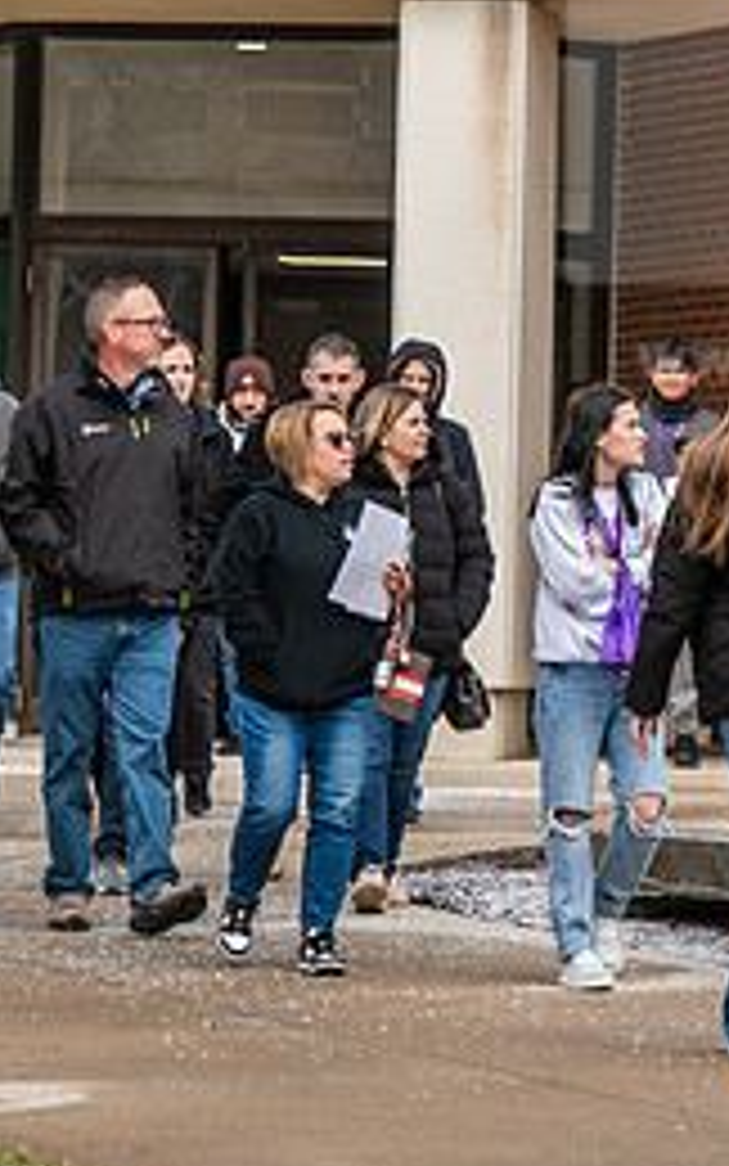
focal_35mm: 297
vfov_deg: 7.1
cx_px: 432
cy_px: 452
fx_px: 9436
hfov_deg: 4.4
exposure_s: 1/500
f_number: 5.6
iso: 320
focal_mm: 130
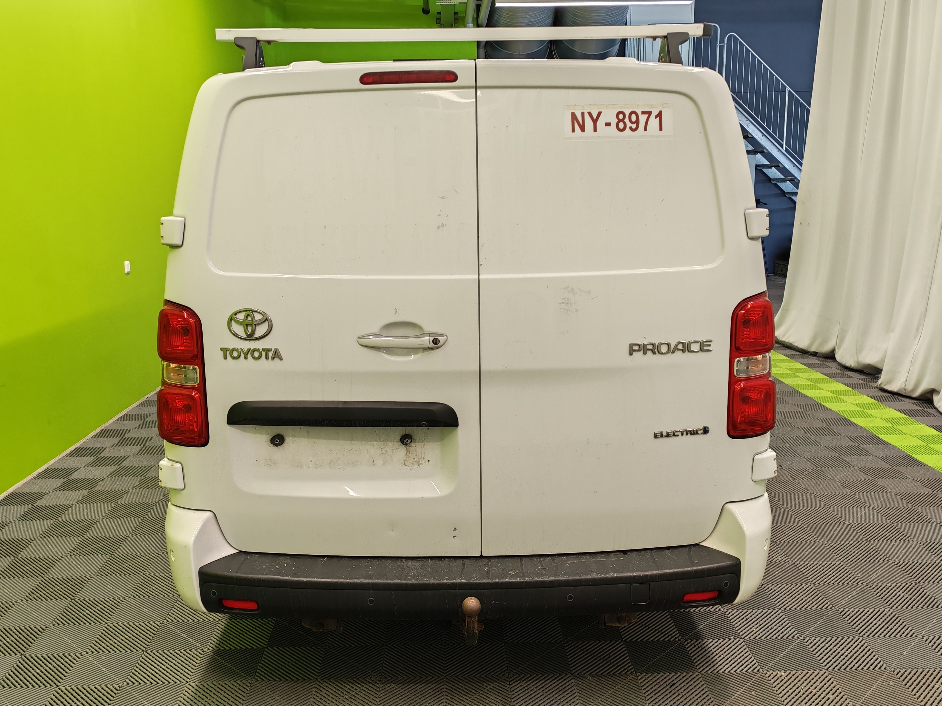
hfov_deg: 54.0
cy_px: 353
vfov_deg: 41.8
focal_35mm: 34
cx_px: 471
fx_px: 925
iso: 500
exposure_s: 1/100
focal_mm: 6.12
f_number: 1.9
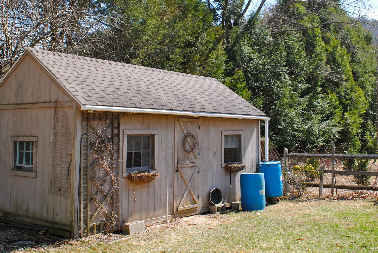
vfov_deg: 30.9
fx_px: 452
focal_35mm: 43
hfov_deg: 45.2
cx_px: 220
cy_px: 76
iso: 100
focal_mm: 18
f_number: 7.1
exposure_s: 1/200
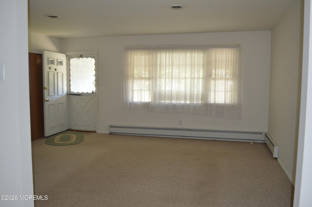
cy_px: 104
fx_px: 260
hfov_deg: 62.0
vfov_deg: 43.5
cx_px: 156
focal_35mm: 30
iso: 400
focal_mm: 20
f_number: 4
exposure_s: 1/60
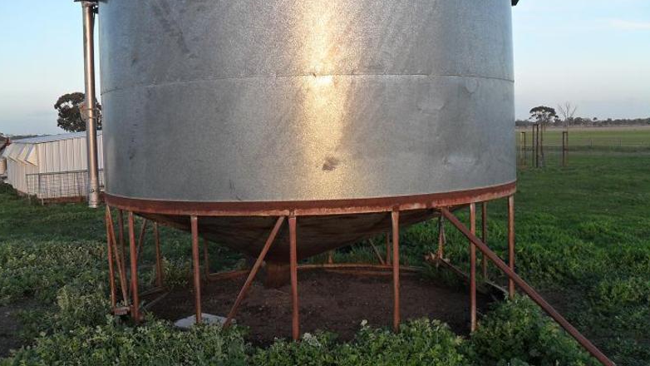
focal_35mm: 39
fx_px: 672
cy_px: 163
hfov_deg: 51.6
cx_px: 329
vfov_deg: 30.4
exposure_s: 1/250
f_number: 2.8
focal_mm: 6.2
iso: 100
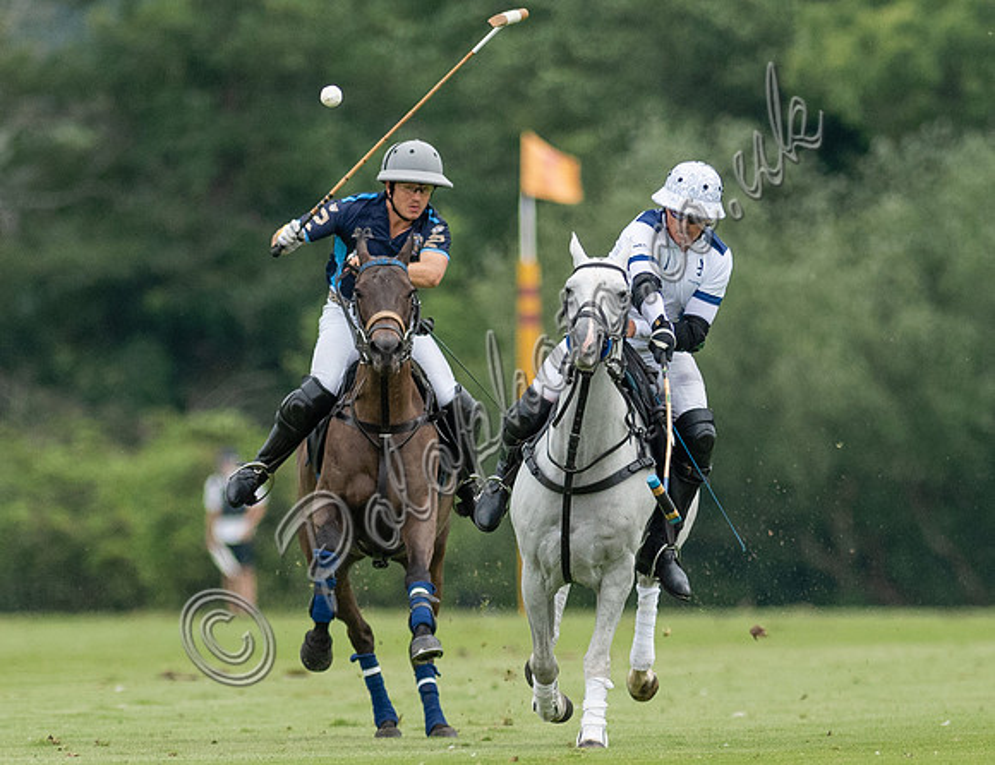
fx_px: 28185
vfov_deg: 1.6
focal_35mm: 972
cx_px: 558
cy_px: 751
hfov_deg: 2.0
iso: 640
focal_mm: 300
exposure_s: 1/6400
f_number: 2.8
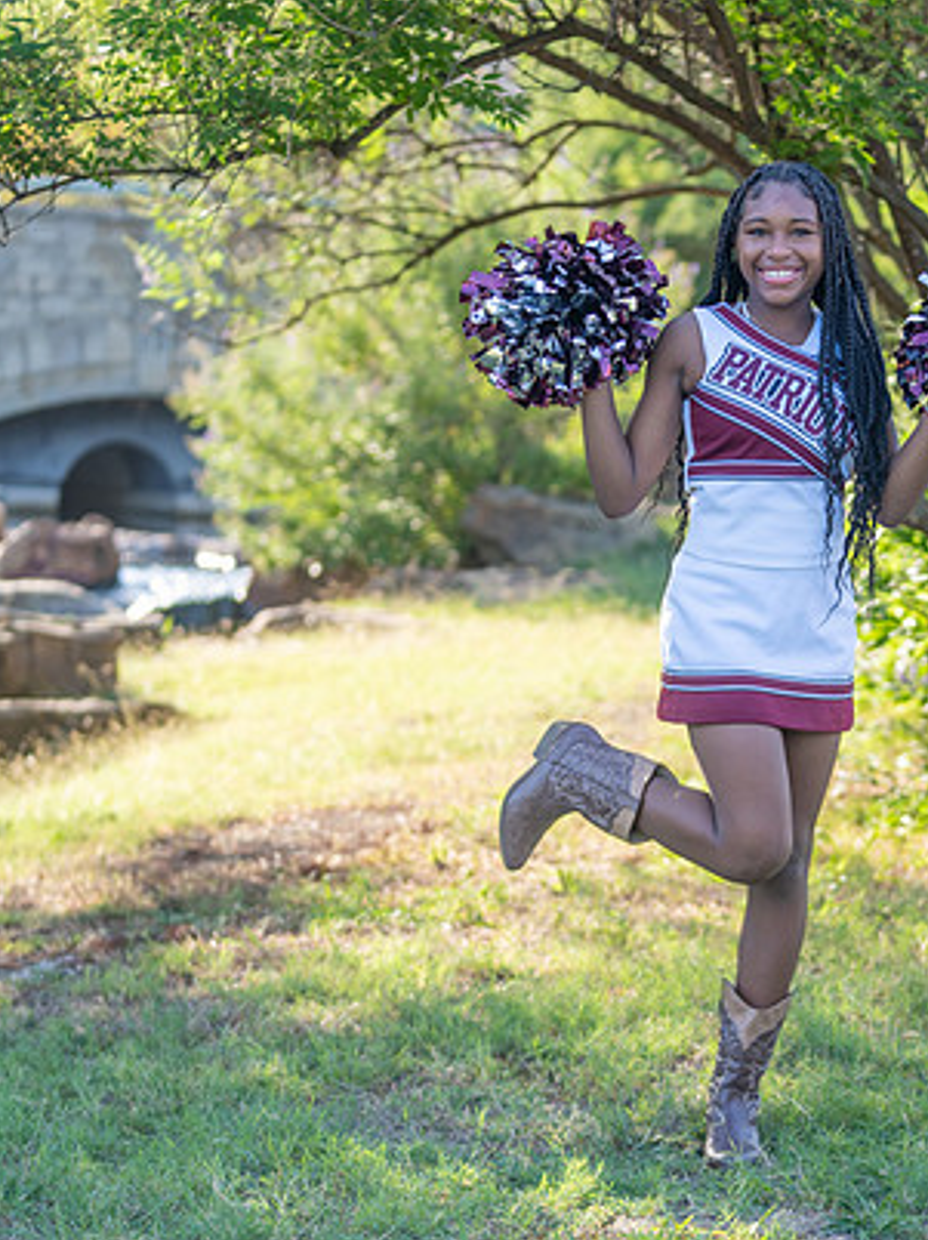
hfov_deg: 12.4
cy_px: 712
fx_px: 4258
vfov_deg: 16.6
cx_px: 770
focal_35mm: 119
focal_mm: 70
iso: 125
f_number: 2.8
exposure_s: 1/320
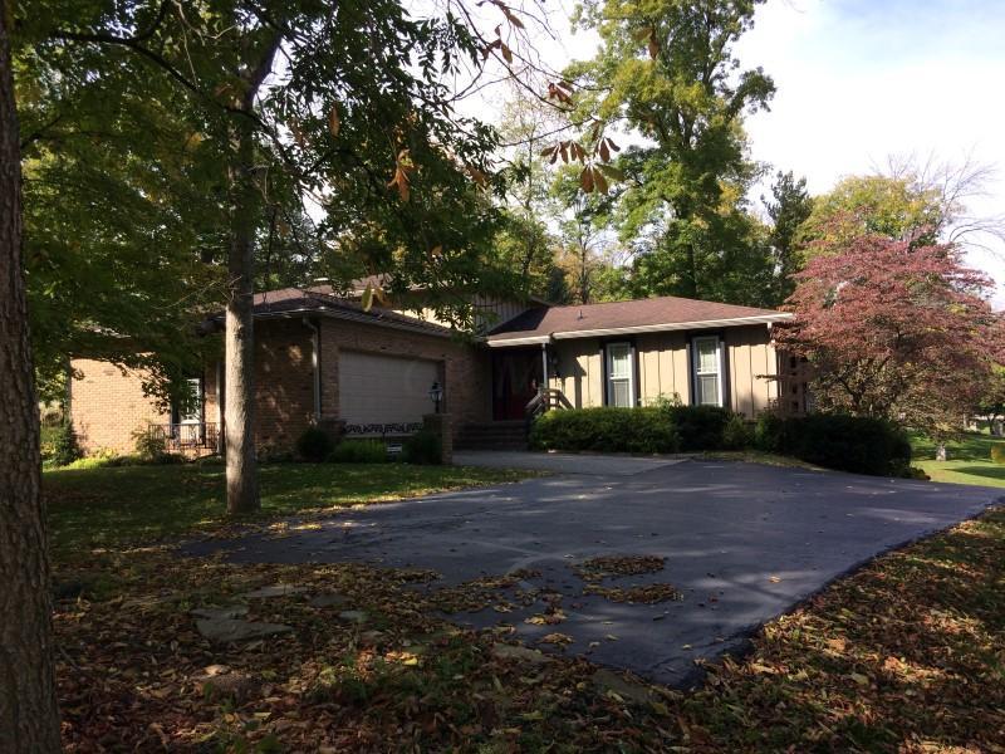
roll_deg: +1.4
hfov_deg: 61.7
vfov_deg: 48.2
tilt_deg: +1.6
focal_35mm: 29
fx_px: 842
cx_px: 502
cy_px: 377
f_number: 2.2
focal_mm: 4.15
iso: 32
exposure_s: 1/789
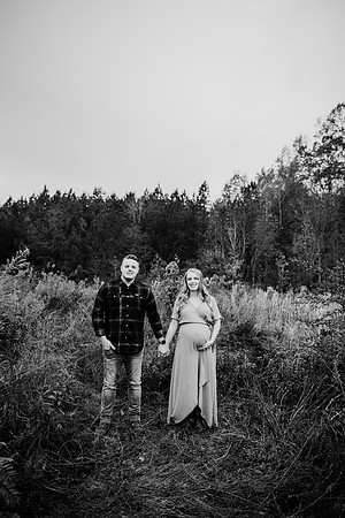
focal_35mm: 24
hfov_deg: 53.1
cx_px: 172
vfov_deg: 73.7
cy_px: 259
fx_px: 345
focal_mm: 24
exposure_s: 1/250
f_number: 2.5
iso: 400
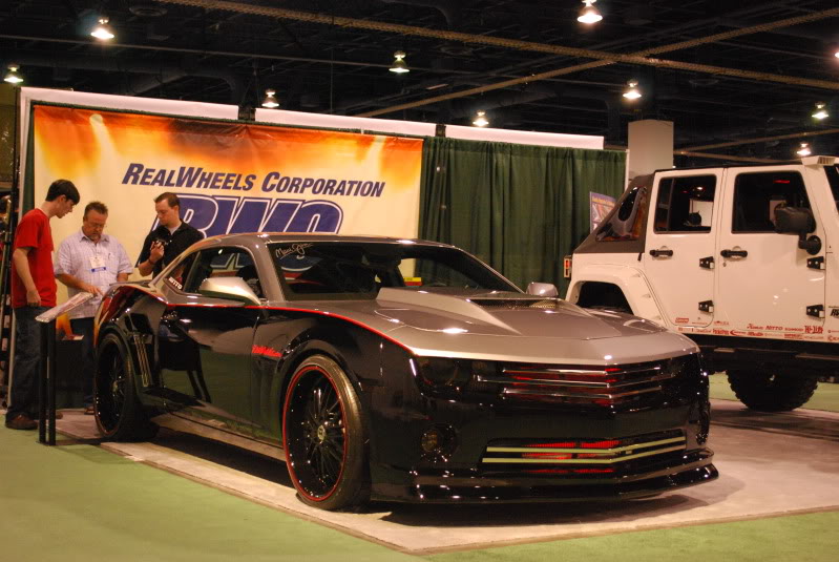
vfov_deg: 25.1
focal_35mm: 54
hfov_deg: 36.8
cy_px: 281
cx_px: 420
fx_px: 1260
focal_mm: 36
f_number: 5.3
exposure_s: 1/60
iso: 1600
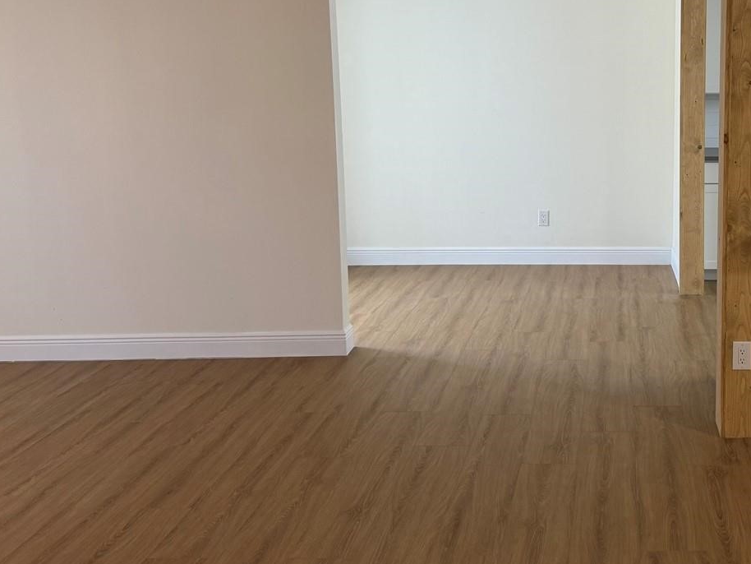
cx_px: 623
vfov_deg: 34.0
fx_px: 911
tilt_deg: -8.2
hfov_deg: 42.4
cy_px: 174
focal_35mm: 42
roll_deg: -0.2
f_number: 1.78
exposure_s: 1/120
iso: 160
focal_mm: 6.76
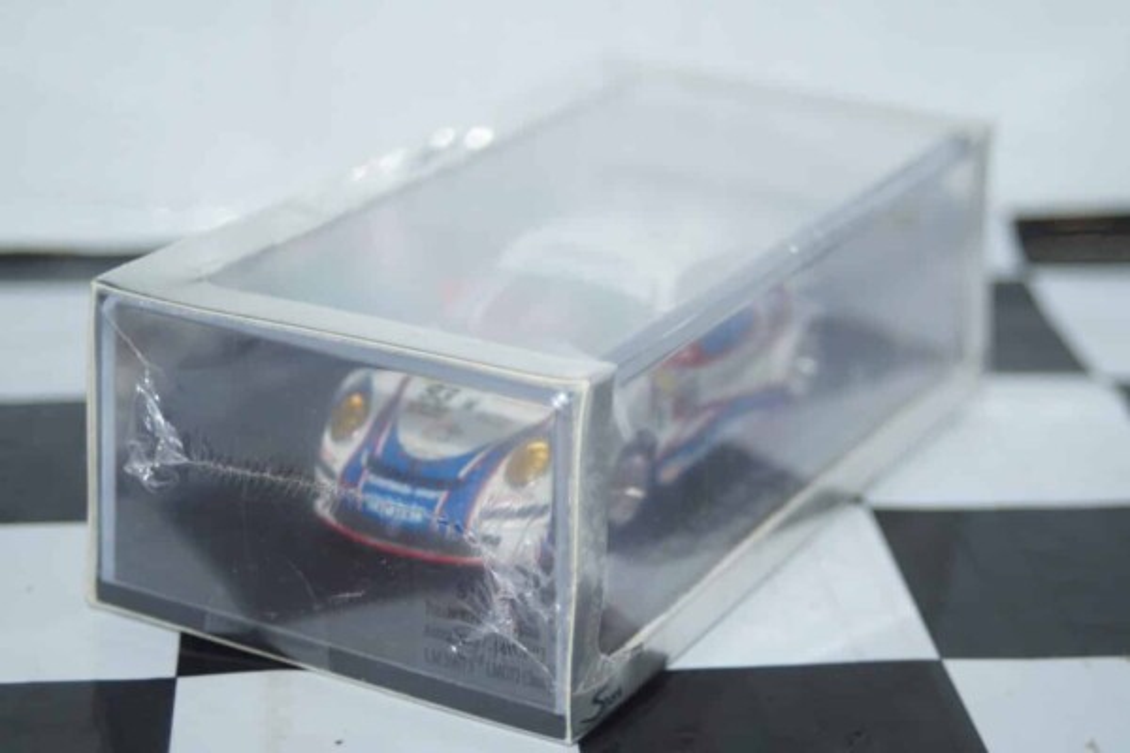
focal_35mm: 90
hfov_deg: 22.6
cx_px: 565
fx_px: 2825
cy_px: 376
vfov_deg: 15.2
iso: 250
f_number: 5.6
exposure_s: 1/125
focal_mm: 60
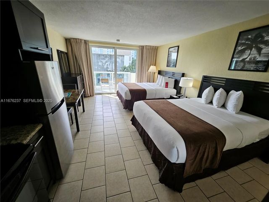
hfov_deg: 106.2
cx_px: 134
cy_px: 101
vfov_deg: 89.9
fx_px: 101
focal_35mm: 13
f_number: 2.2
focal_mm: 1.74
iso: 32
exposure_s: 1/60
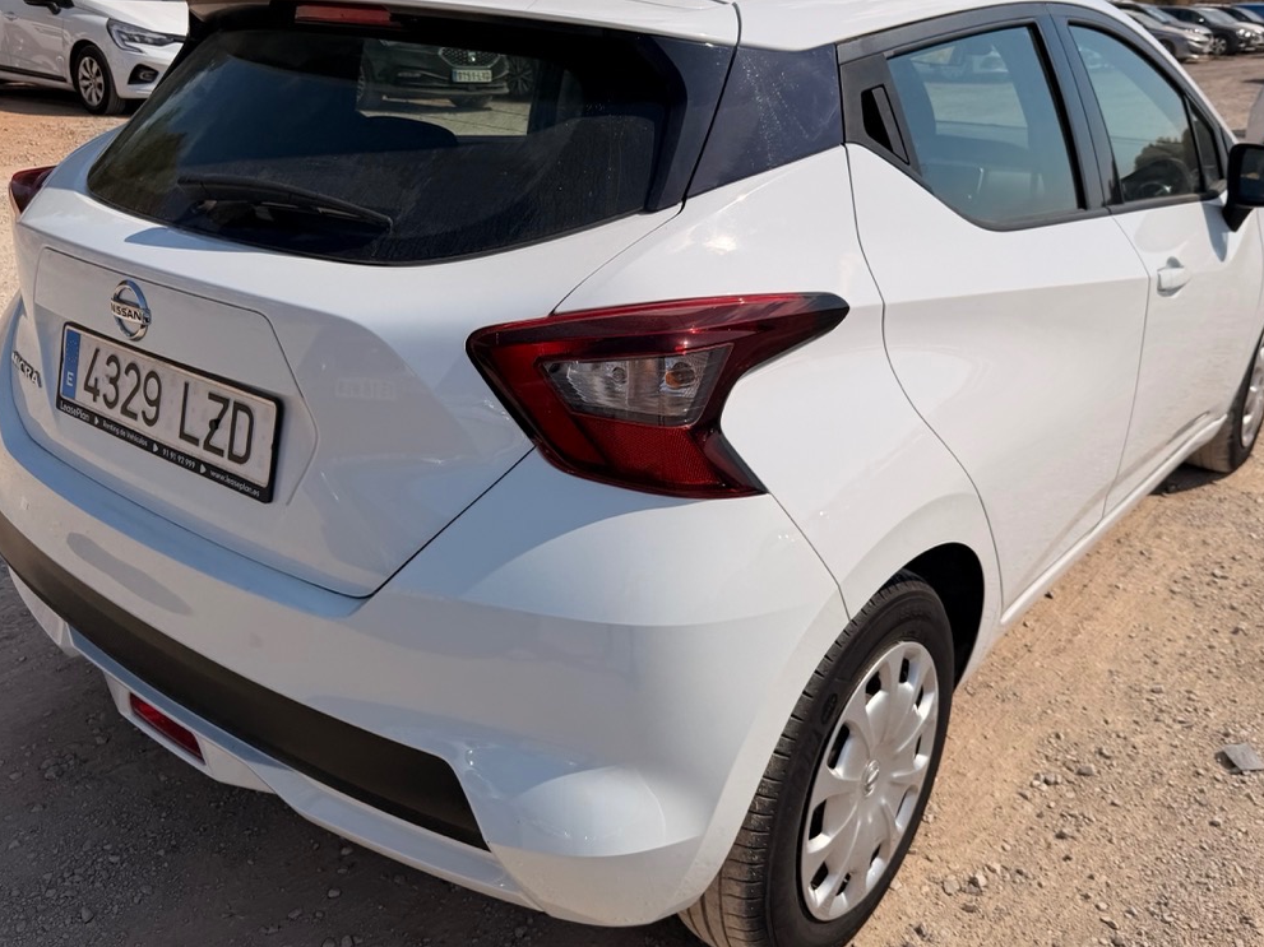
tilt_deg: -16.8
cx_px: 686
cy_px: 418
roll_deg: +2.8
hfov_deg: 58.3
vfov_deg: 45.4
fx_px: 1132
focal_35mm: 31
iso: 80
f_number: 1.78
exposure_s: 1/11905
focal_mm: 6.76
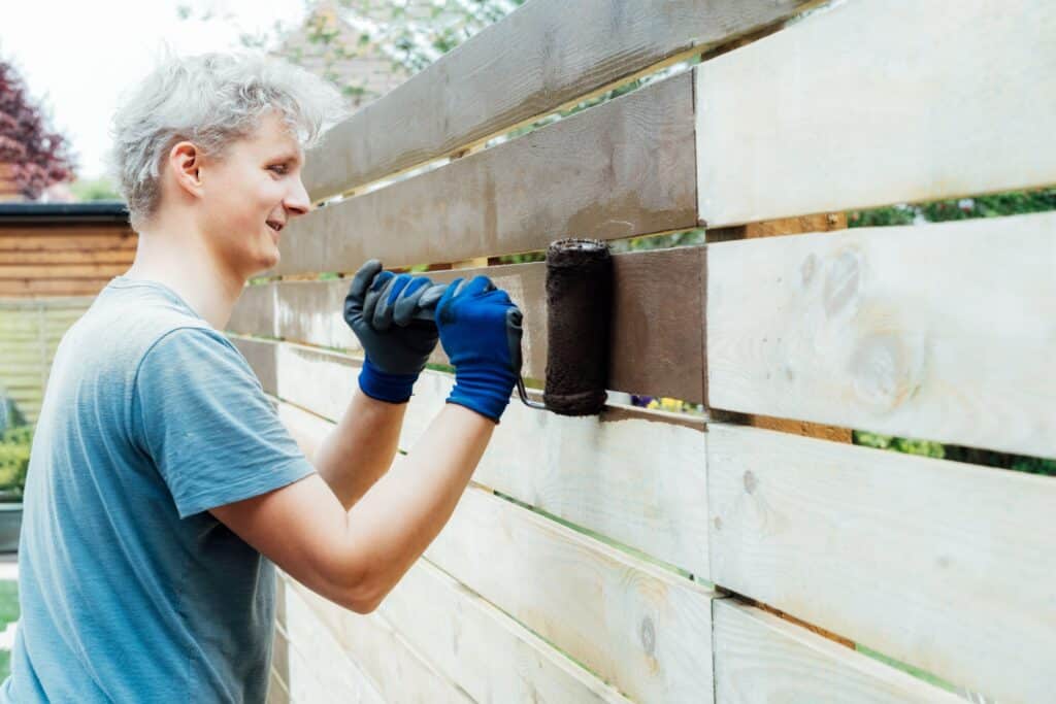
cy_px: 352
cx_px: 528
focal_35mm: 55
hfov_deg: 36.2
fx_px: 1613
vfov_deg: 24.6
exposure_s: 1/160
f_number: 6.3
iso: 400
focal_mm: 55
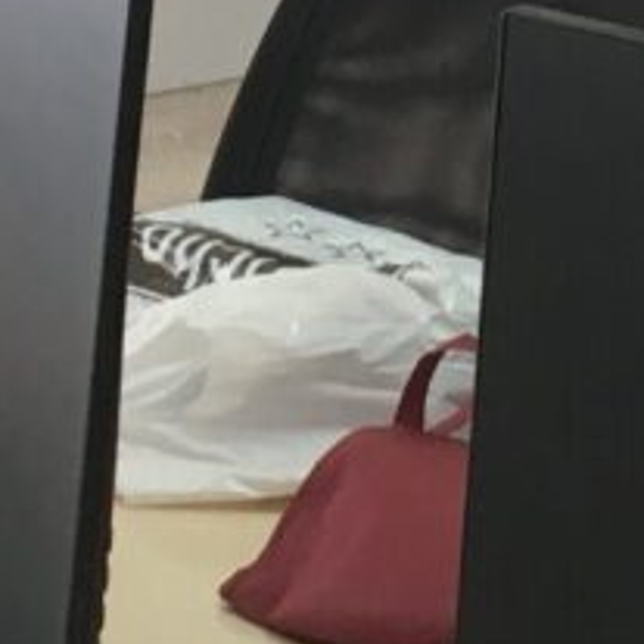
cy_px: -610
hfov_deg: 8.8
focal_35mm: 198
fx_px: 4168
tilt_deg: -5.2
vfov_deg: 8.4
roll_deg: -4.6
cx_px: 535
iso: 64
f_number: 2.2
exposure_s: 1/33
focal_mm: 4.15
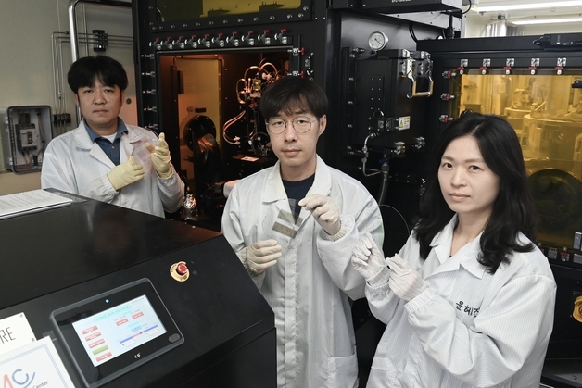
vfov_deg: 42.3
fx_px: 501
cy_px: 194
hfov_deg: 60.3
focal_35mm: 31
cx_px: 291
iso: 1600
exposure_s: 1/60
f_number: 5
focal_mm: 21
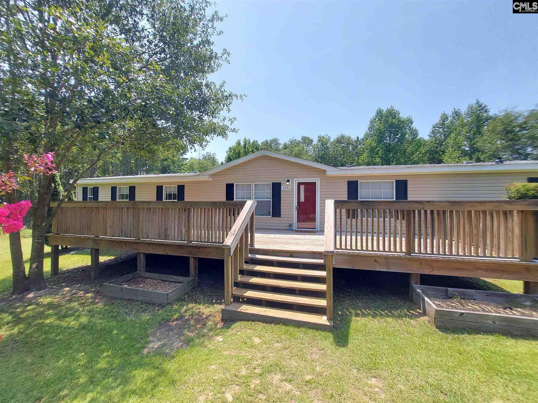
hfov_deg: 106.2
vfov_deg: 89.9
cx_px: 269
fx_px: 202
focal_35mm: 13
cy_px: 202
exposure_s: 1/1026
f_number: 2.2
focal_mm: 1.74
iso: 50
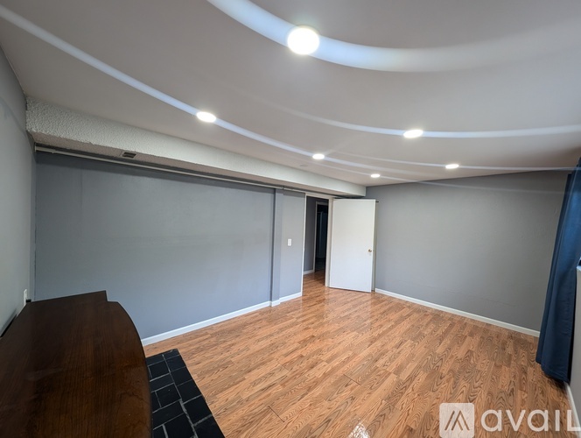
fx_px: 202
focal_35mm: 12
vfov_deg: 94.6
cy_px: 219
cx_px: 290
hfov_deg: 110.5
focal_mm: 2.23
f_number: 1.95
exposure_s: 1/55.6
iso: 110
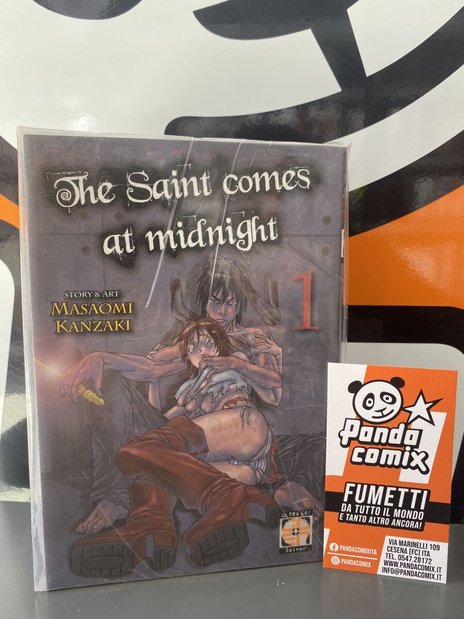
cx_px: 232
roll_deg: +0.3
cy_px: 310
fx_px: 465
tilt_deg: -6.5
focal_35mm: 26
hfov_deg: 53.1
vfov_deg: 67.3
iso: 100
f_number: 1.8
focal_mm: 4.25
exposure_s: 1/121
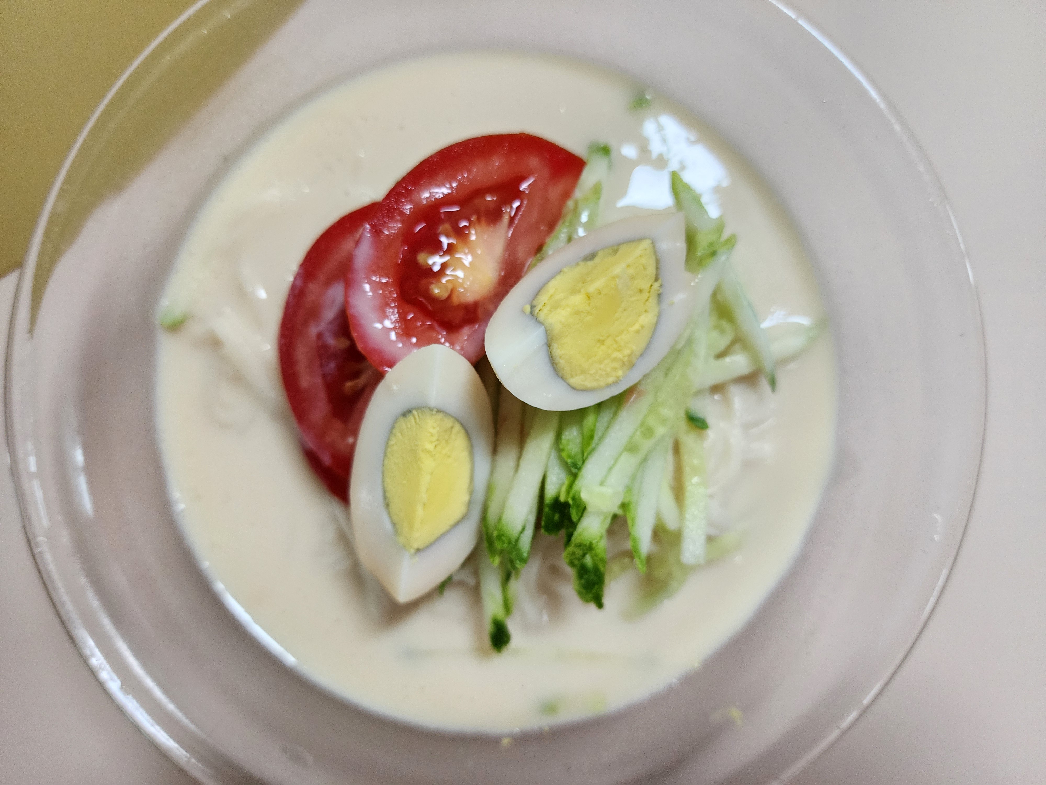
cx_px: 523
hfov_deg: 73.9
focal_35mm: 23
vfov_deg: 58.9
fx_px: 695
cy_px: 392
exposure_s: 1/120
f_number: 1.8
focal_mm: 6.4
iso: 250
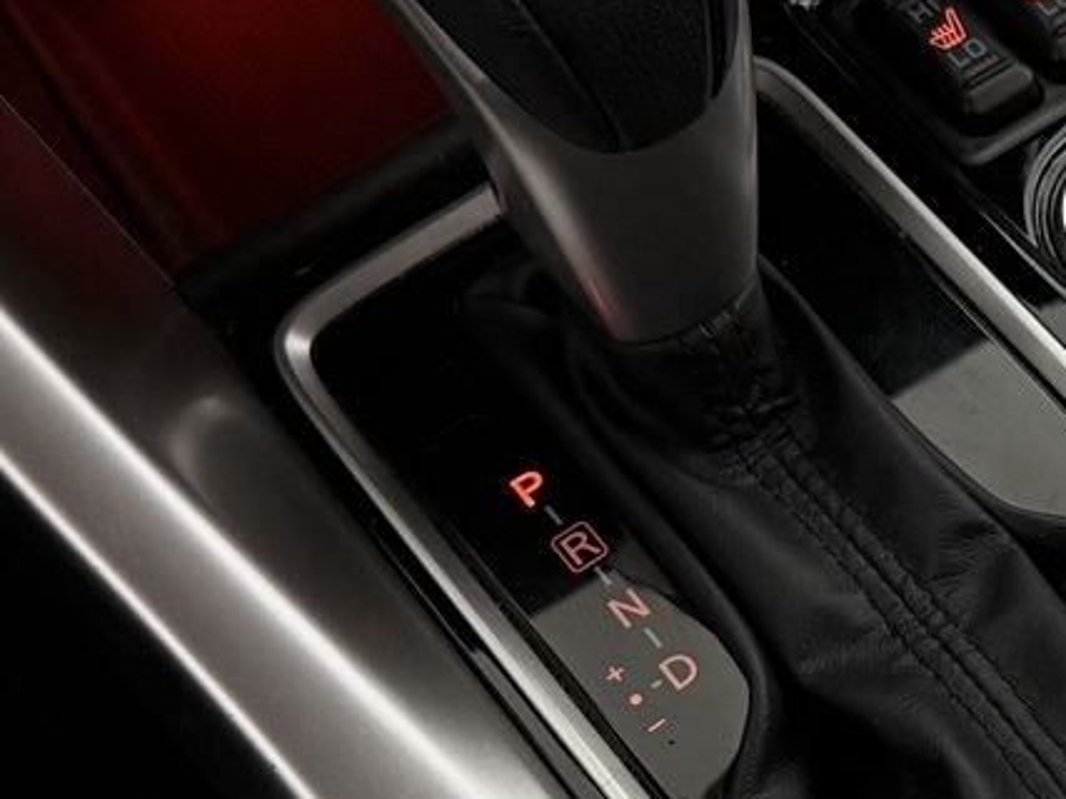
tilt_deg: -58.0
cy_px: 584
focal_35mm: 81
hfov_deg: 23.0
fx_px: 2494
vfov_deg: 18.1
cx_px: 1118
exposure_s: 1/50
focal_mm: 6.76
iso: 320
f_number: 1.78
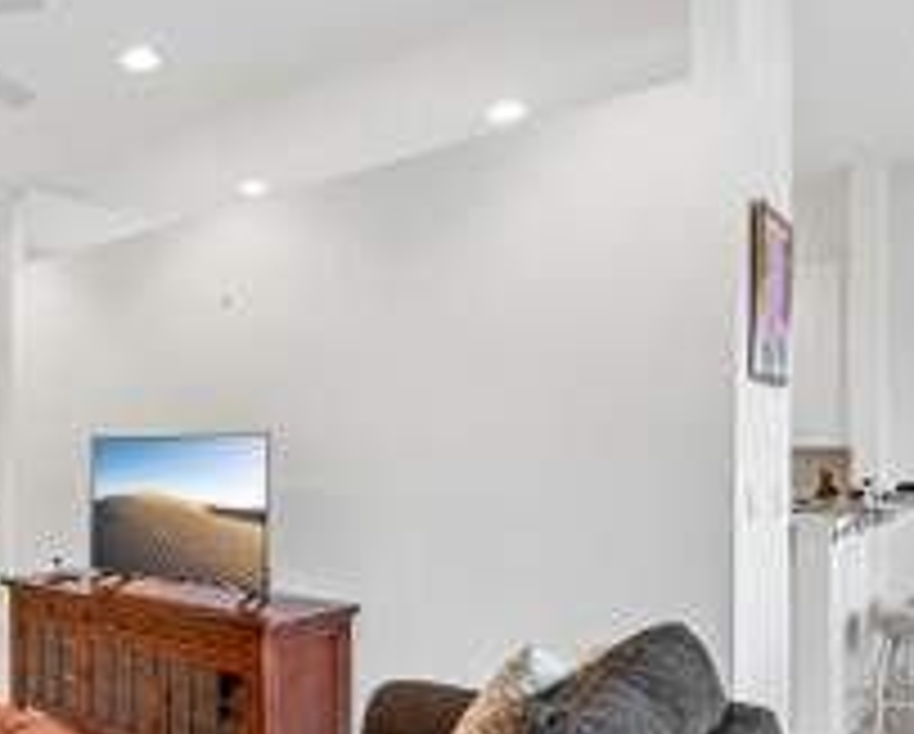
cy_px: 457
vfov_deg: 46.8
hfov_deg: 52.2
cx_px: 144
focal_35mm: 31
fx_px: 840
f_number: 8
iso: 3200
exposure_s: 1/60
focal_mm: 14
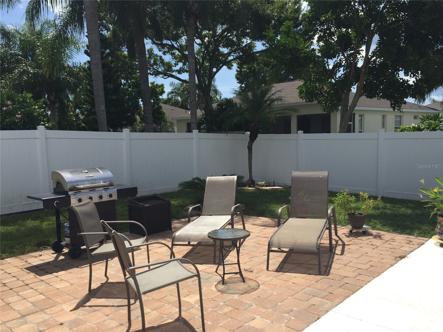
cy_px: 166
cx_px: 222
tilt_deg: -5.3
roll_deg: +0.4
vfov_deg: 48.2
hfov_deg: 61.7
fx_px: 371
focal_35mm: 29
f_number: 2.2
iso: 32
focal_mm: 4.15
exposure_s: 1/2475
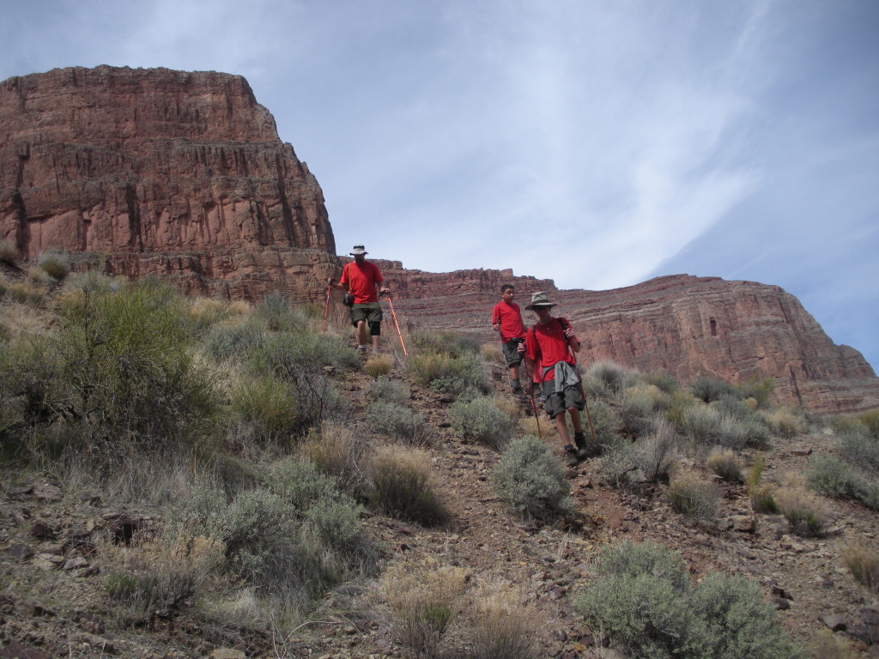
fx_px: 914
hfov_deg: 51.4
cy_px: 330
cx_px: 440
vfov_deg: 39.7
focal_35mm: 36
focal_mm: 6.3
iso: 64
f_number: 3.5
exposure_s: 1/805
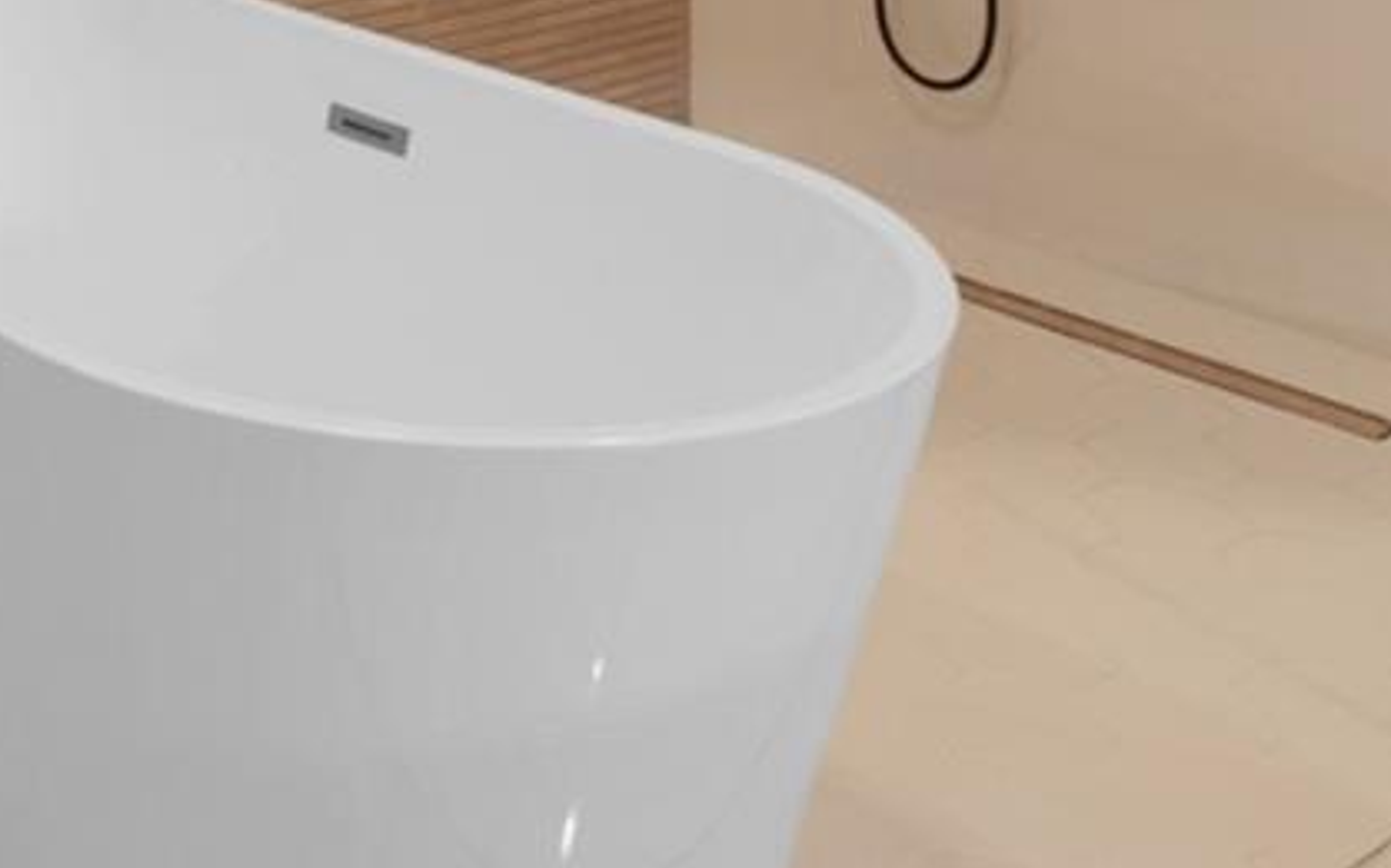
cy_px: -554
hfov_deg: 30.5
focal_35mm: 60
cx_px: -130
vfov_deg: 18.3
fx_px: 2274
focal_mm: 12
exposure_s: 1/1.67
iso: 200
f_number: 13
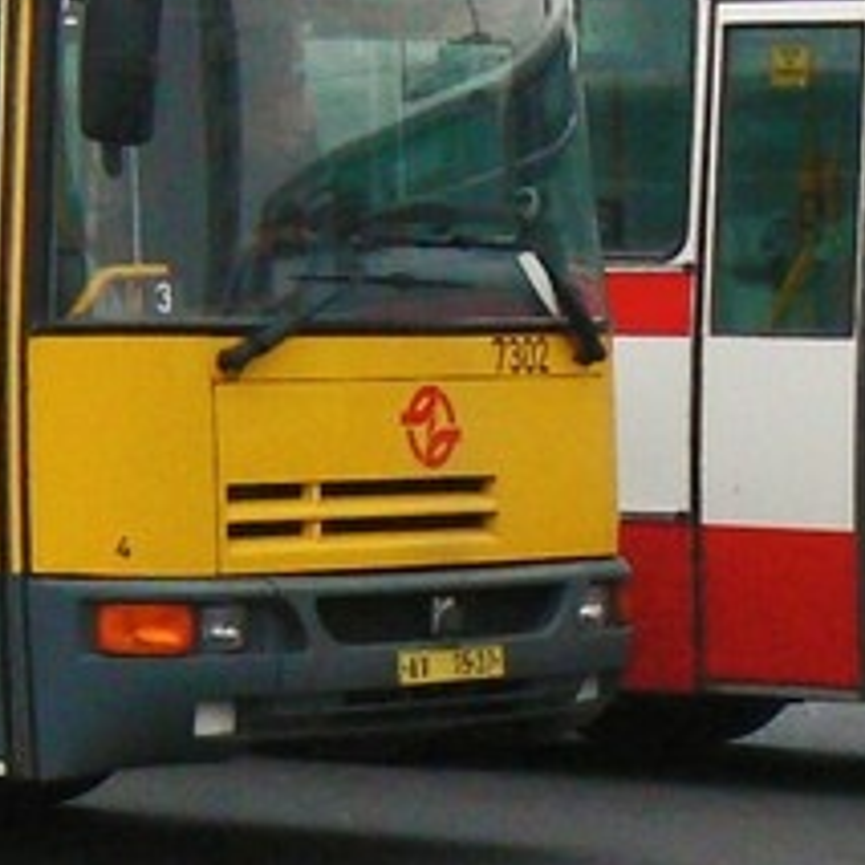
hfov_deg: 7.3
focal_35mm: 232
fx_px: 6559
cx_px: -715
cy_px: -128
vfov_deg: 7.5
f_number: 2.8
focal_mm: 8.4
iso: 200
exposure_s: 1/400
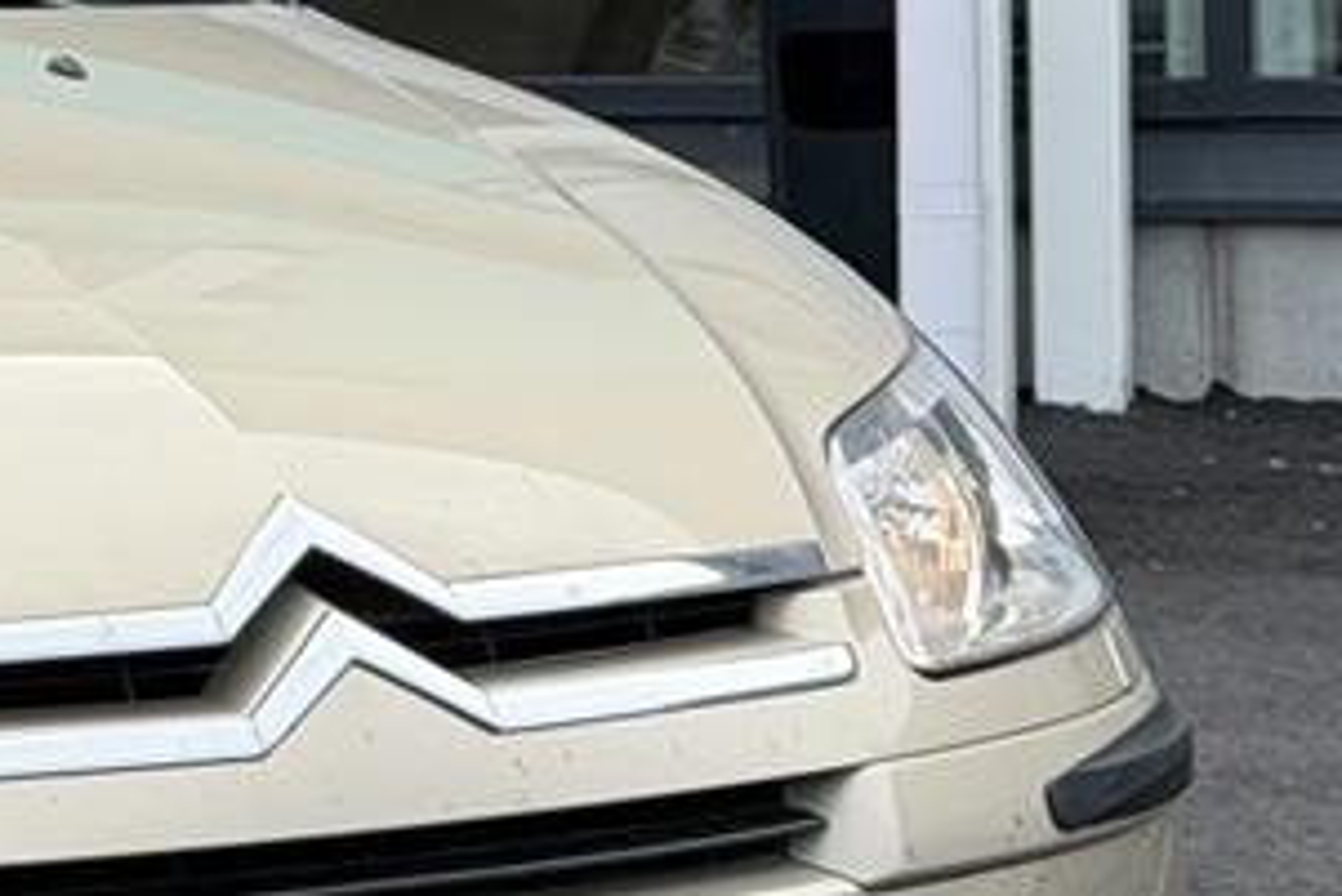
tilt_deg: -0.9
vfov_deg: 5.7
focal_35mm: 239
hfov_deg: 8.3
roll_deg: +0.1
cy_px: -232
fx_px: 8913
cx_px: -1048
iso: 64
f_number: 1.78
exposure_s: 1/2088
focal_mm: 6.76
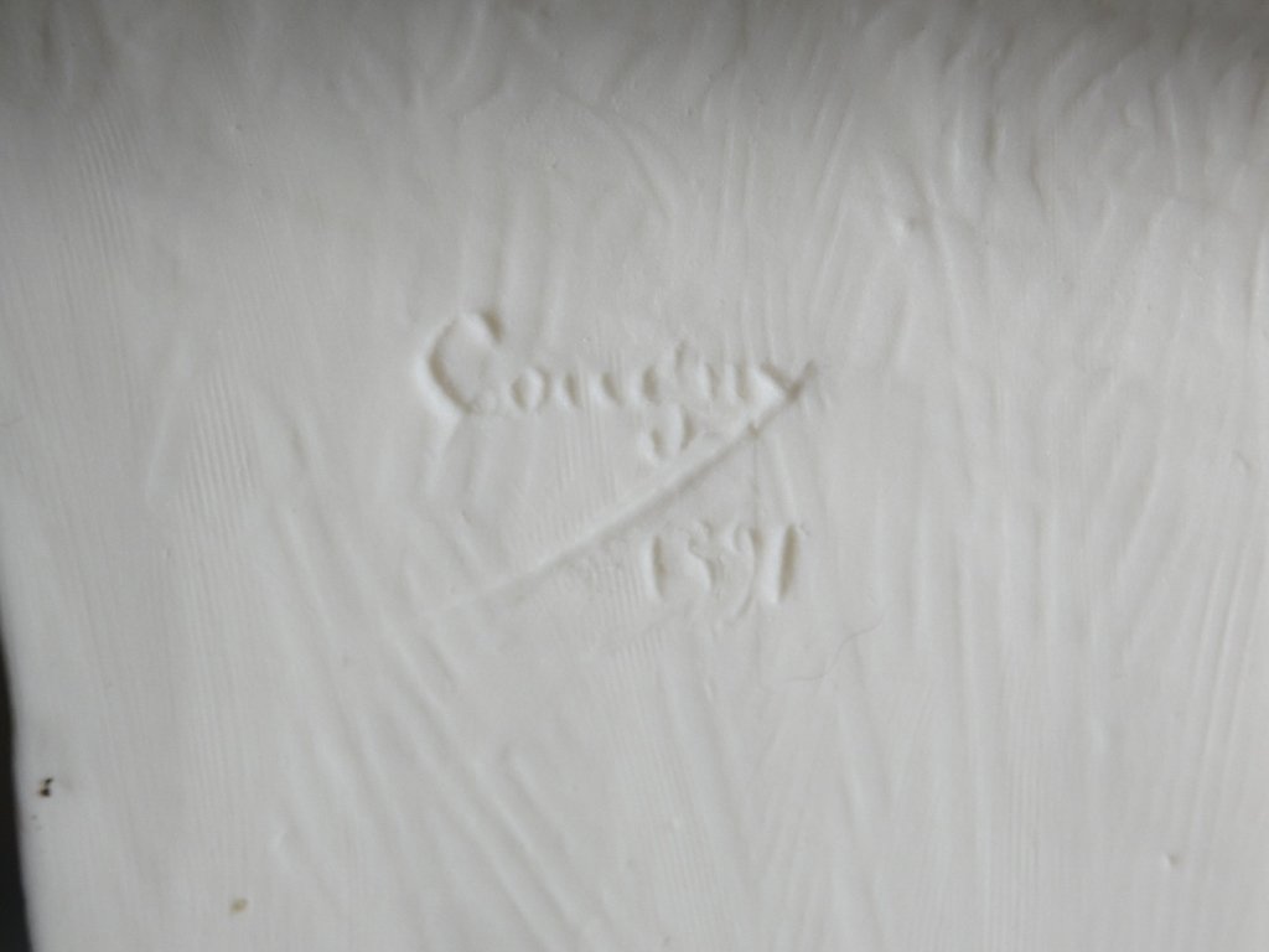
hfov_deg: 47.9
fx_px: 1430
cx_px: 634
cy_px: 476
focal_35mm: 39
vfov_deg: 36.8
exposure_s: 1/80
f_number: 3.6
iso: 250
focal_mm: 7.1
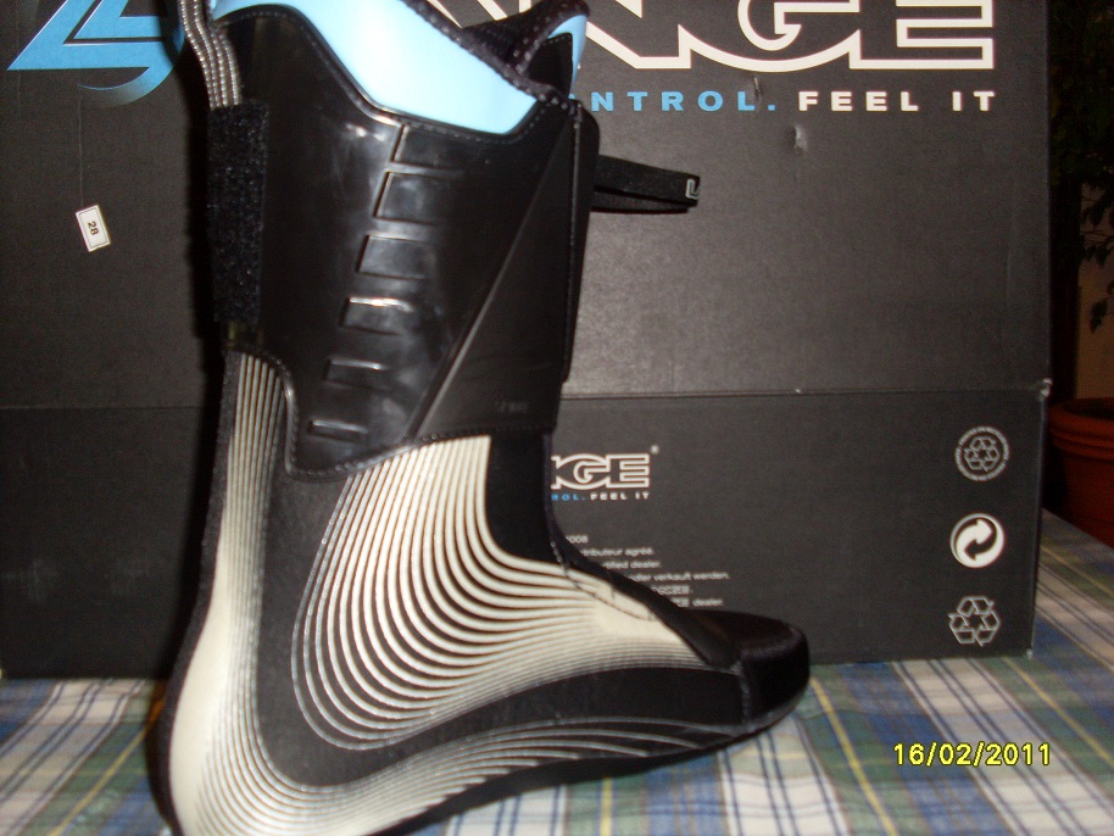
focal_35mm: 38
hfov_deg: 49.0
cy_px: 418
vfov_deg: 37.7
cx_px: 557
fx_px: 1223
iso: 100
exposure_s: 1/45
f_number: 3
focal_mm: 6.3
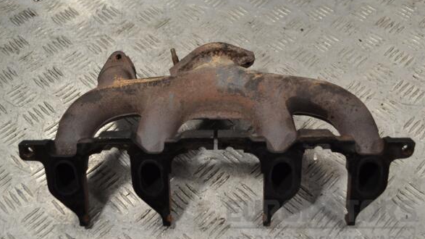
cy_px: 114
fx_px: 507
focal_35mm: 45
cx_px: 213
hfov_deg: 45.5
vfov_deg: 26.5
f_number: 4.5
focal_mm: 28
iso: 100
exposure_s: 1/40
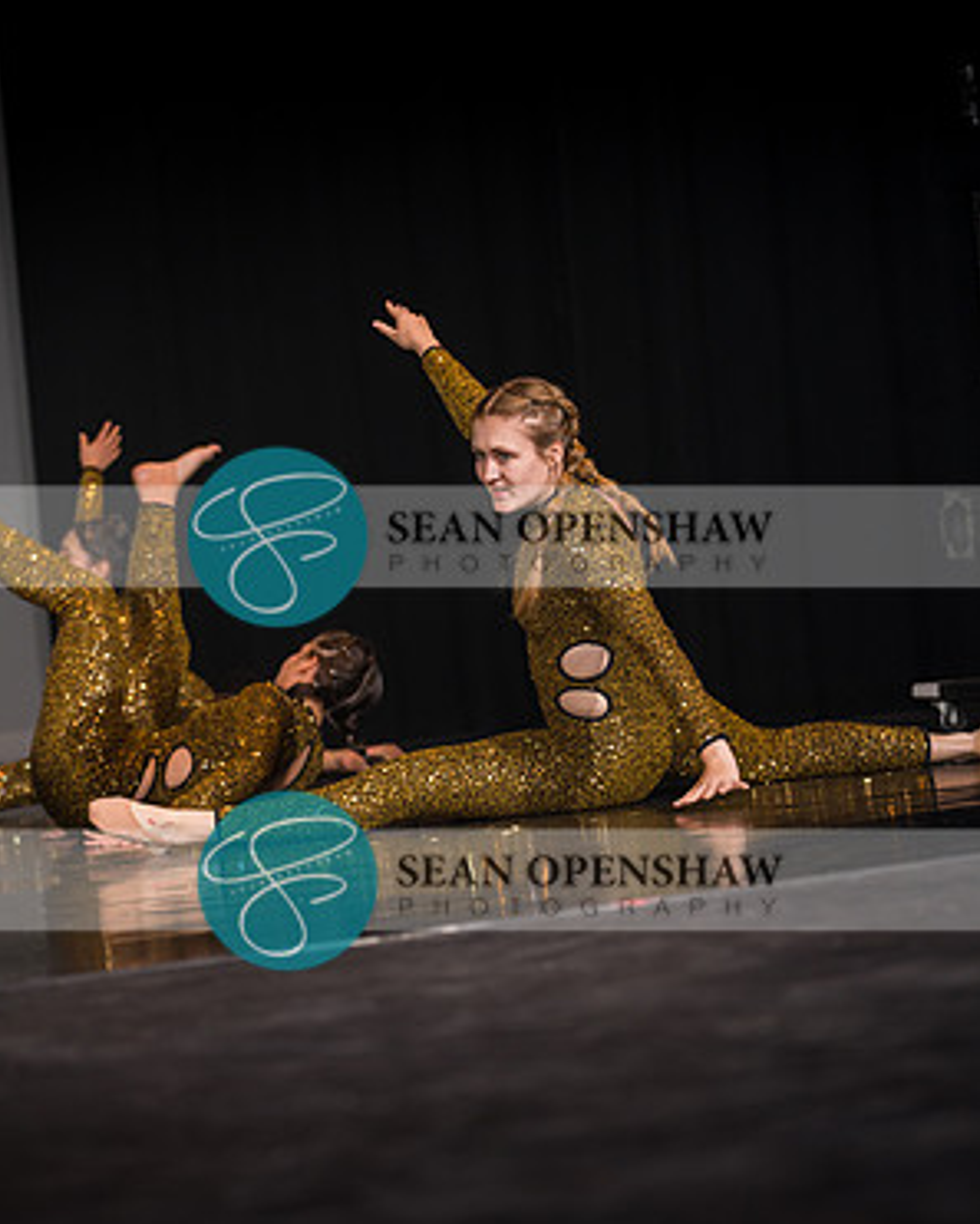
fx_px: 3914
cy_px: 686
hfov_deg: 14.3
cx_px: 488
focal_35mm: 108
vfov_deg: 17.8
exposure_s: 1/500
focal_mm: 95
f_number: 2.8
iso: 400
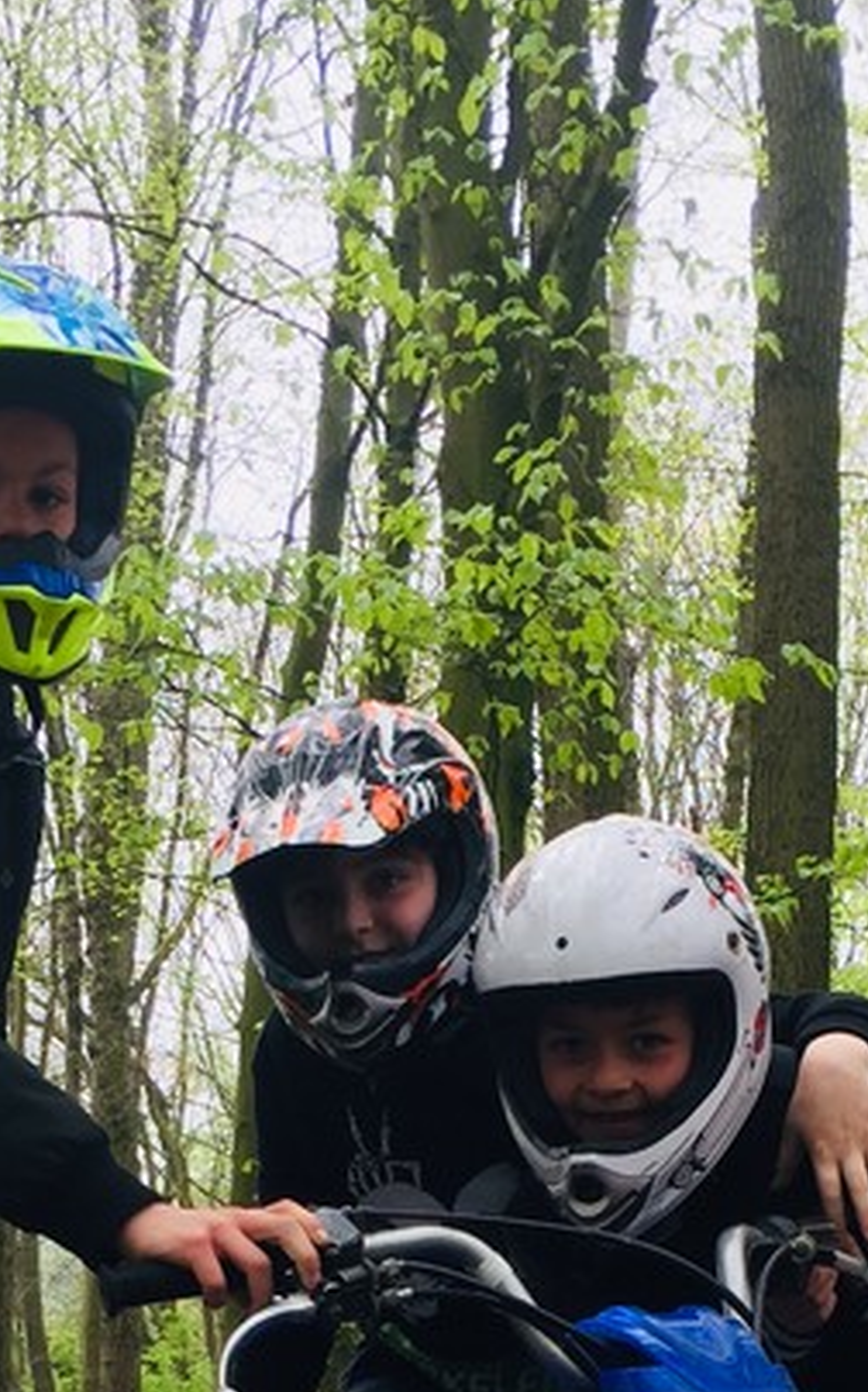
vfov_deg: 24.7
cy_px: 1526
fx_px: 2956
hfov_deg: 16.7
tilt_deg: -3.9
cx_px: 379
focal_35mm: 78
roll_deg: -4.0
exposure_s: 1/302
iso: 32
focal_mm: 4.15
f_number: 2.2
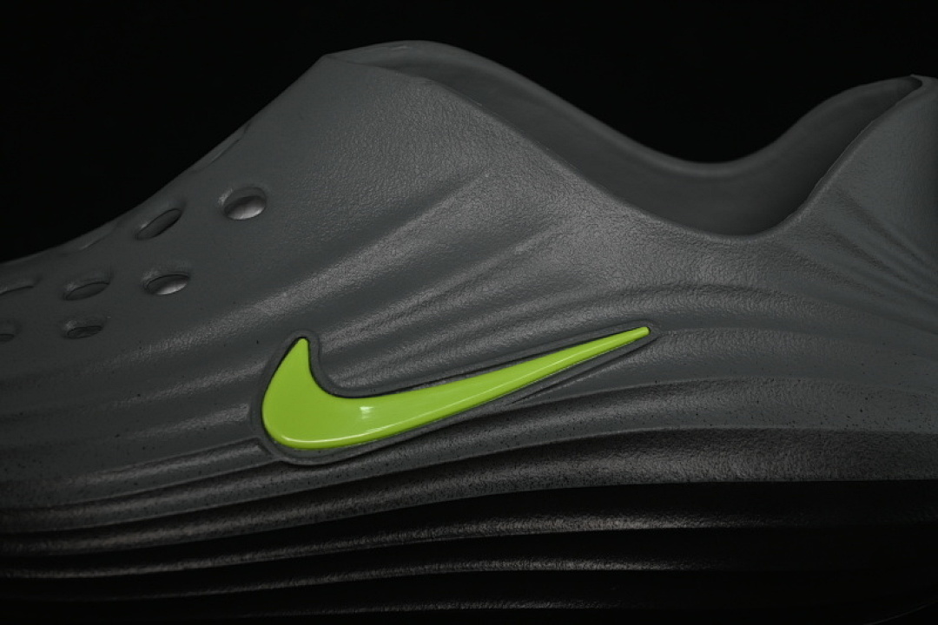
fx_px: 1954
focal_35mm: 75
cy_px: 312
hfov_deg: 27.0
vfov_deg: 18.2
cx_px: 469
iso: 160
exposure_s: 1/50
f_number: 6.3
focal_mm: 50
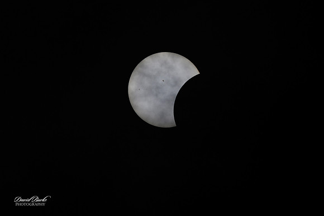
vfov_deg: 1.6
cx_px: 154
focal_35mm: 882
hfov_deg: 2.3
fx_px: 7933
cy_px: 135
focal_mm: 470
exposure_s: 1/250
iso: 100
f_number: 8
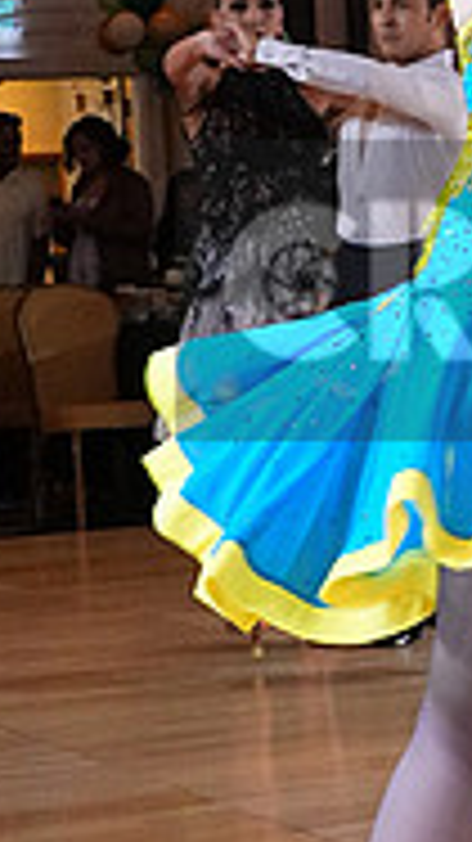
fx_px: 3119
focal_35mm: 140
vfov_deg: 15.3
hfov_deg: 8.4
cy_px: 293
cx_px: 798
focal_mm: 29
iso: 5000
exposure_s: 1/200
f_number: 7.1
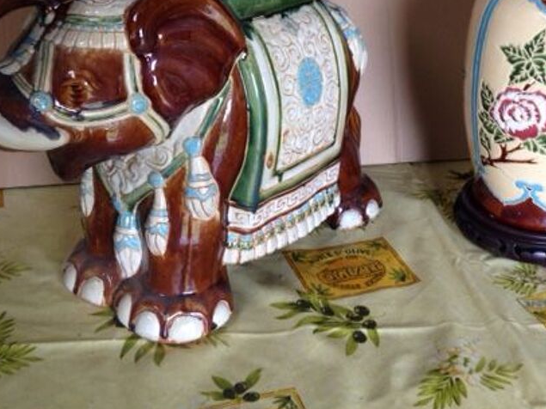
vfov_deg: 27.8
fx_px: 820
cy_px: 120
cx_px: 309
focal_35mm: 52
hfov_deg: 36.8
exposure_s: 1/30
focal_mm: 4.12
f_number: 2.4
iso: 50
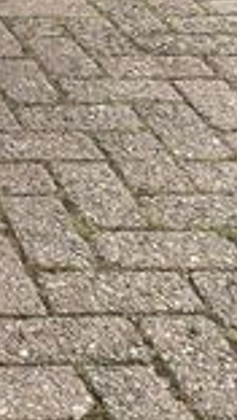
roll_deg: +1.8
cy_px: -73
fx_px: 1193
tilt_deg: -16.1
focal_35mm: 107
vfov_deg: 19.0
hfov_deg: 9.3
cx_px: -452
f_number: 1.78
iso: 80
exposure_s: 1/879
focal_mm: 6.86
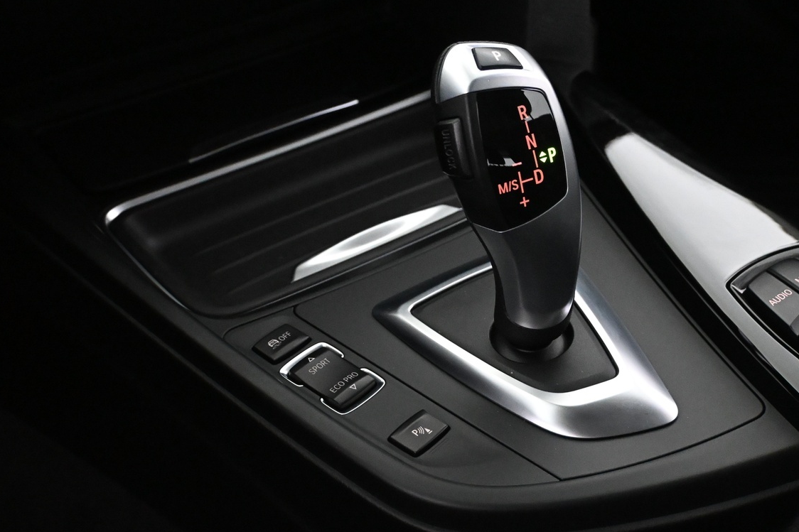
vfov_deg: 27.1
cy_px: 288
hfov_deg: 39.4
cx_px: 522
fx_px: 1103
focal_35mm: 50
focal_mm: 23
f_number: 4.2
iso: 6400
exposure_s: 1/60
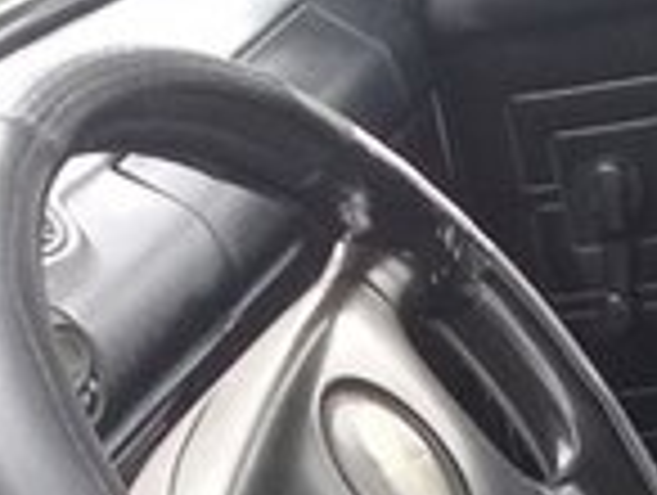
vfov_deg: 10.2
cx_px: 436
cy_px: 821
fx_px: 2662
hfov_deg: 14.0
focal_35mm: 140
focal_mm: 3.3
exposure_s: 1/33
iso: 64
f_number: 2.2
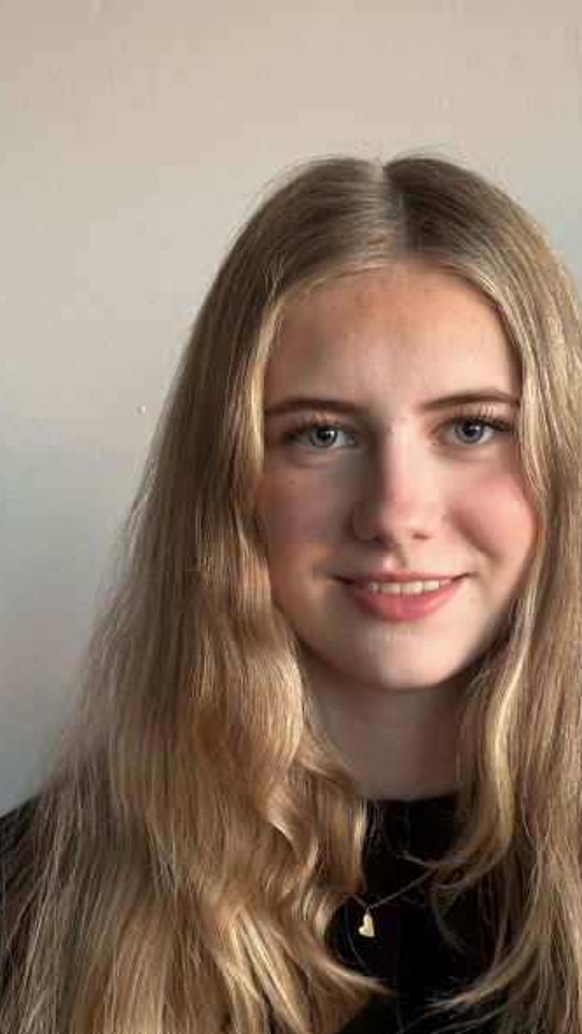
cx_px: 371
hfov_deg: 22.6
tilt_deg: -1.8
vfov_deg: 39.2
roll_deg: +0.6
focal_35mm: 53
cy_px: 522
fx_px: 1454
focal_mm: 6.86
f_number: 1.78
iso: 250
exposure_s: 1/47
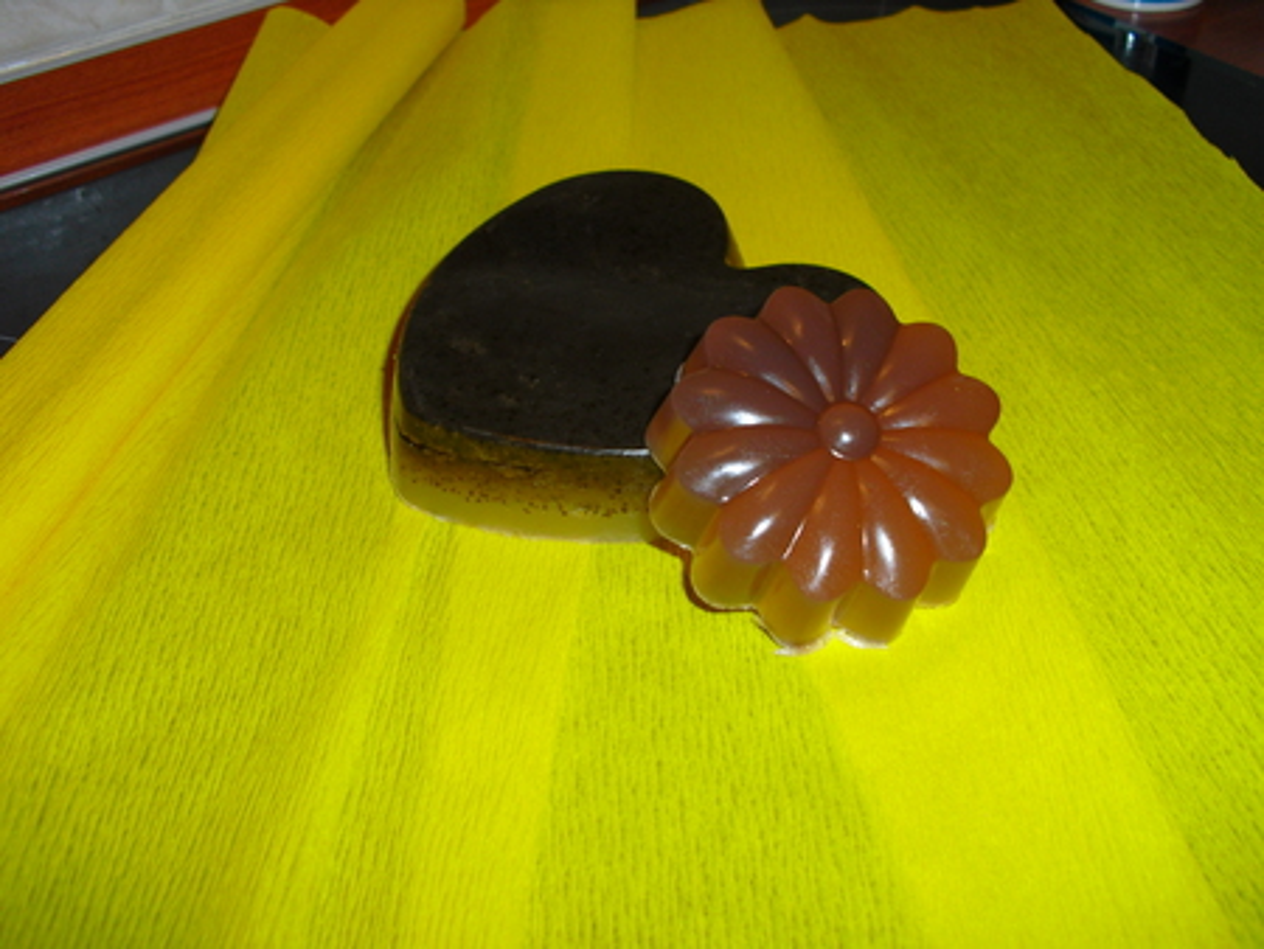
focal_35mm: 36
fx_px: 1315
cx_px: 632
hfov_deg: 51.3
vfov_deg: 39.7
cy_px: 474
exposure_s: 1/60
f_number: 3.1
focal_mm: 6.3
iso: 100
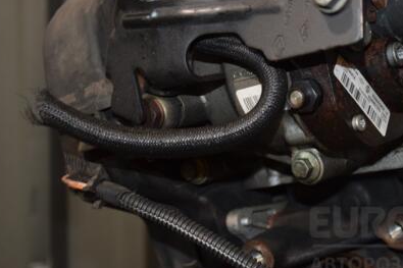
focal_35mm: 80
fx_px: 892
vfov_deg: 17.1
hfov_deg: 25.2
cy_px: 87
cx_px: 291
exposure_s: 1/60
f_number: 5
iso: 800
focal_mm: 35
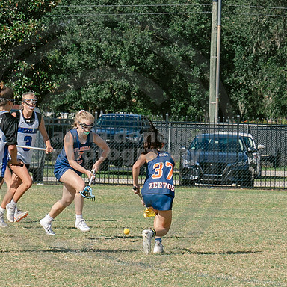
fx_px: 2711
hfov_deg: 6.1
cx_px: 225
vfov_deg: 6.1
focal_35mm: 289
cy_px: 191
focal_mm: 70
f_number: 5.6
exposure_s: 1/1000
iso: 250
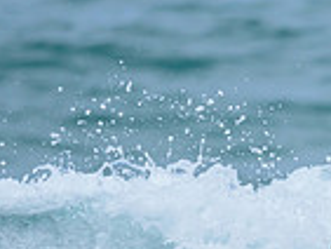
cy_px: 335
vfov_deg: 0.5
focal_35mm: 3165
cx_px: 392
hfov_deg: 0.6
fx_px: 30290
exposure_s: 1/2000
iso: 220
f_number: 6.3
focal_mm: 800
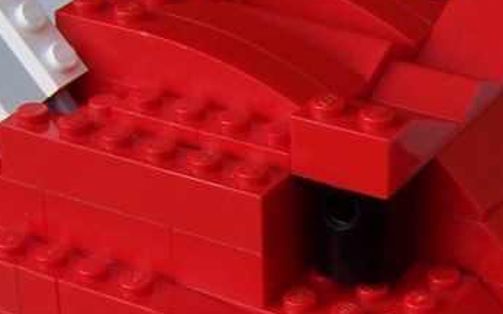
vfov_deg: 11.0
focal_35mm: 119
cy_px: 259
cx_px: 396
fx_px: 1632
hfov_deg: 17.4
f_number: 2.8
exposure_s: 1/250
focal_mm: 6.3
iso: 80
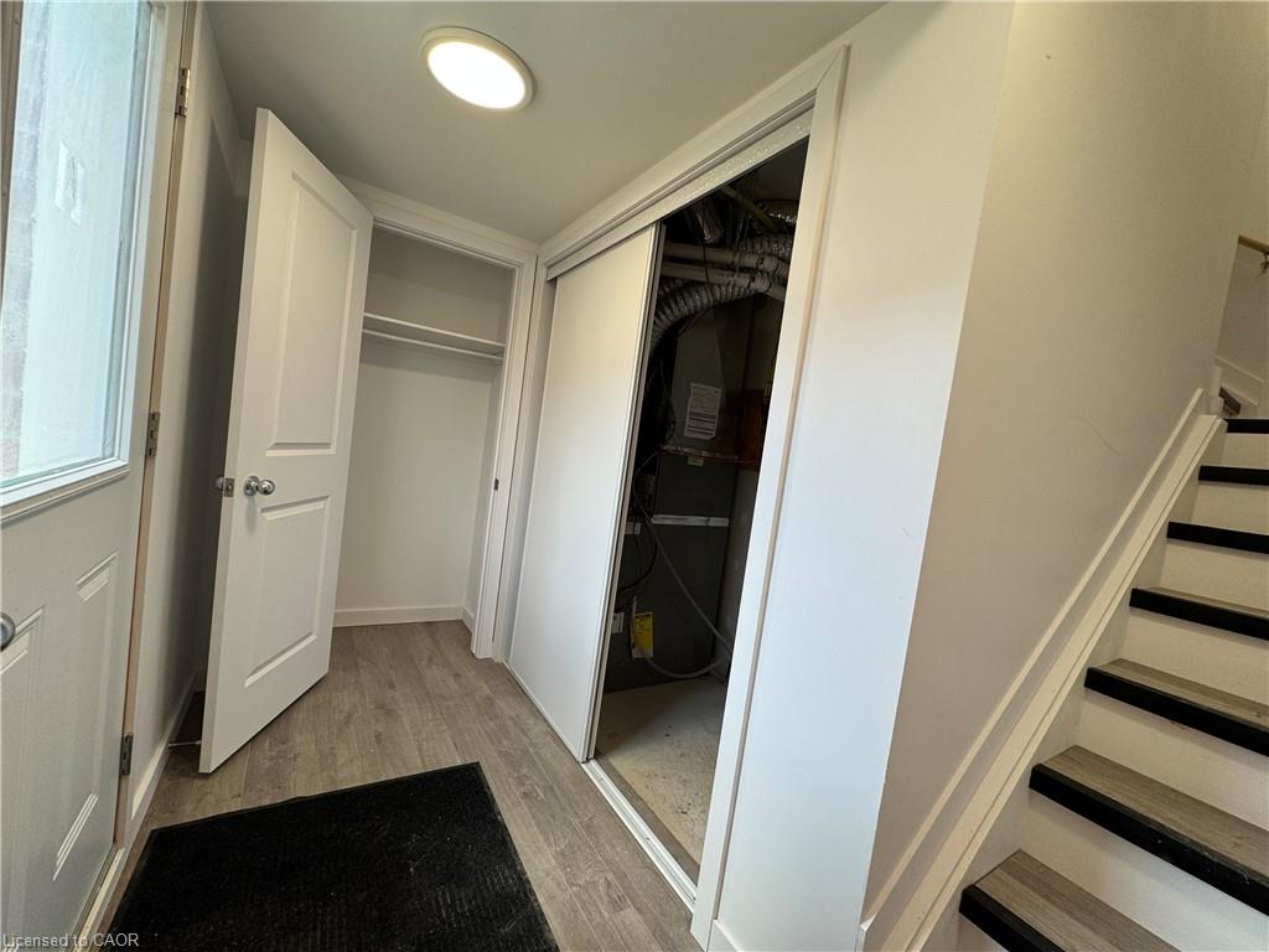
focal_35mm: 14
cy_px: 476
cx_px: 634
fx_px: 513
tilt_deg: -2.6
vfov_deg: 85.7
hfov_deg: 102.1
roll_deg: -7.2
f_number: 2.2
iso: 64
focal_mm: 2.22
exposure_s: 1/120
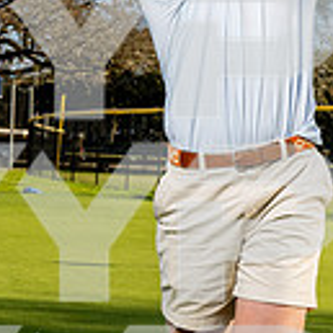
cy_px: 225
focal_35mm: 110
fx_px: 1197
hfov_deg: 15.8
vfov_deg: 15.8
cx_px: 147
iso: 100
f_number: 8
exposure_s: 1/250
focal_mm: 37
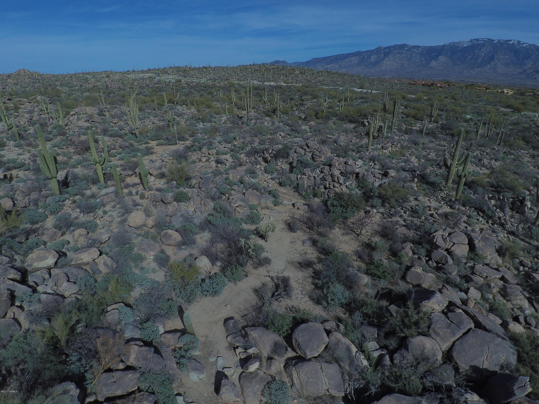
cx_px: 270
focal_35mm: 17
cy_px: 202
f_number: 2.8
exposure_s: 1/4098
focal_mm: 3.15
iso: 100
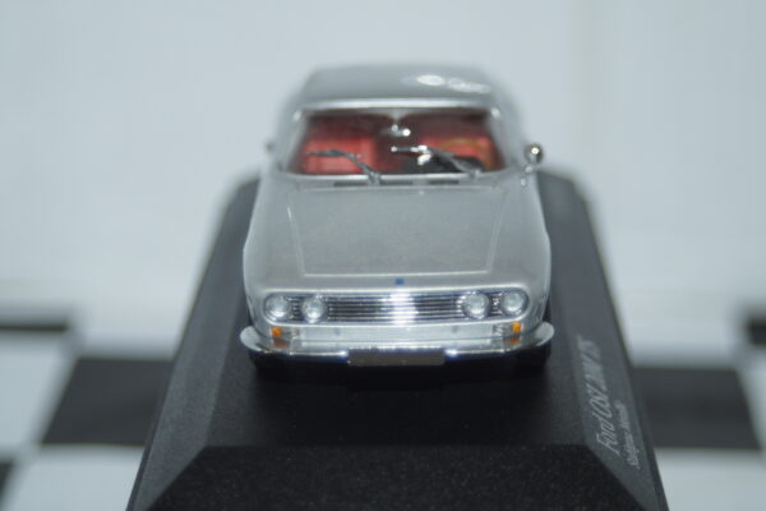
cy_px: 256
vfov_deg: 13.0
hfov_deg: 19.5
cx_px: 383
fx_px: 2234
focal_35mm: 105
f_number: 5.6
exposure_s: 1/80
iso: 250
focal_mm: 70
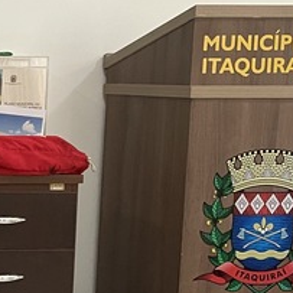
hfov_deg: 14.5
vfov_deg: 17.0
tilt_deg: -8.0
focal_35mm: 102
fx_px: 977
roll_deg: +0.0
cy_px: 201
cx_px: -271
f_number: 1.6
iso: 320
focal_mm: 4.2
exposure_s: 1/60
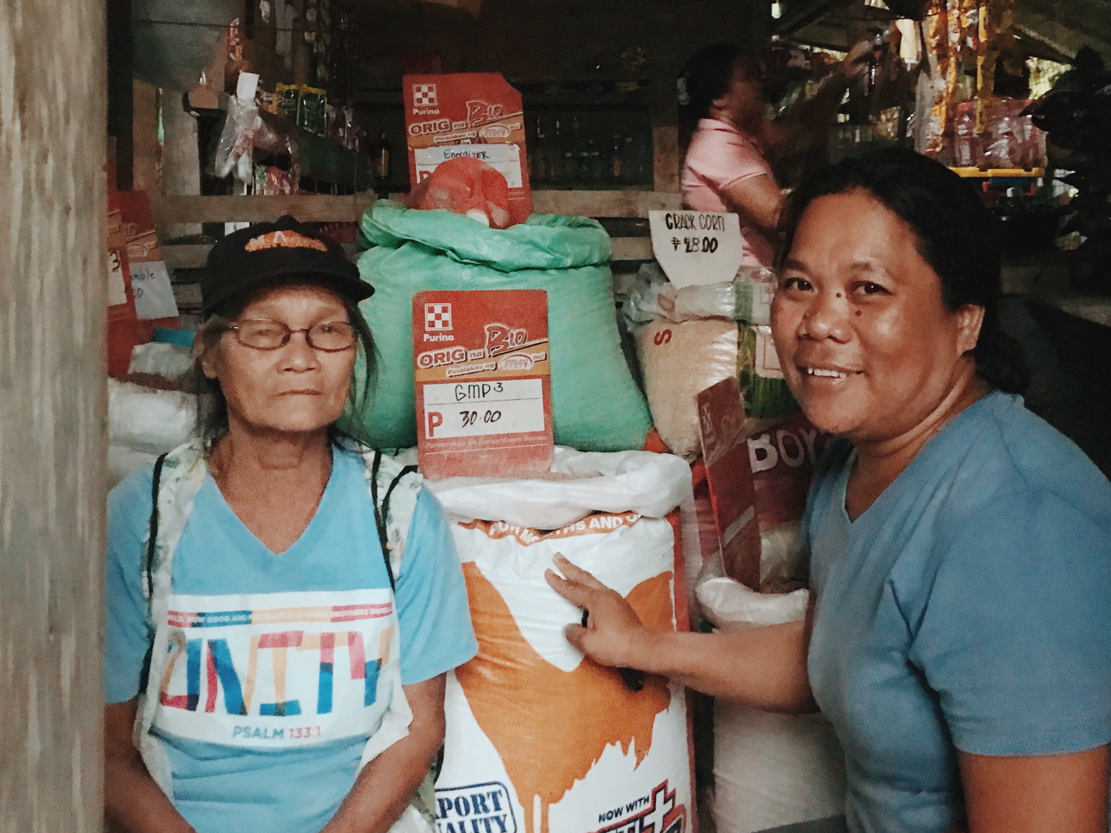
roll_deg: +2.4
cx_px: 587
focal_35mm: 38
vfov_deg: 37.7
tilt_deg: -5.7
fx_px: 1220
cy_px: 391
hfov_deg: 49.0
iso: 125
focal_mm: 3.99
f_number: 1.8
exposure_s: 1/4
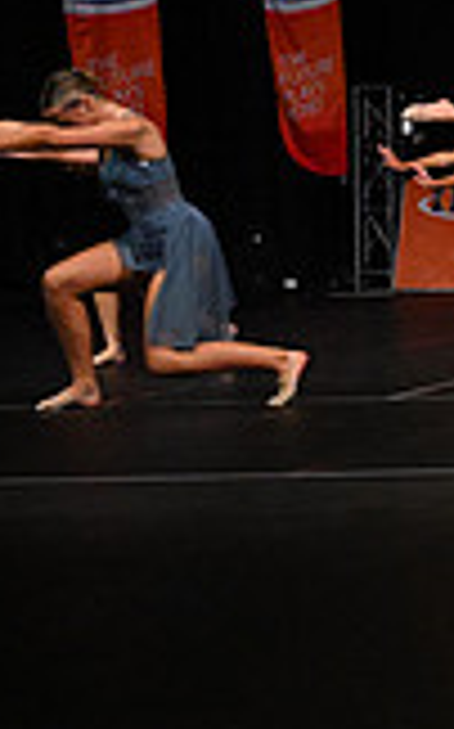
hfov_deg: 7.7
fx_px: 3034
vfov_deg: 13.6
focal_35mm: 153
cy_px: 83
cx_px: 1218
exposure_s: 1/1000
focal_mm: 42
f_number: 4
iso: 8000
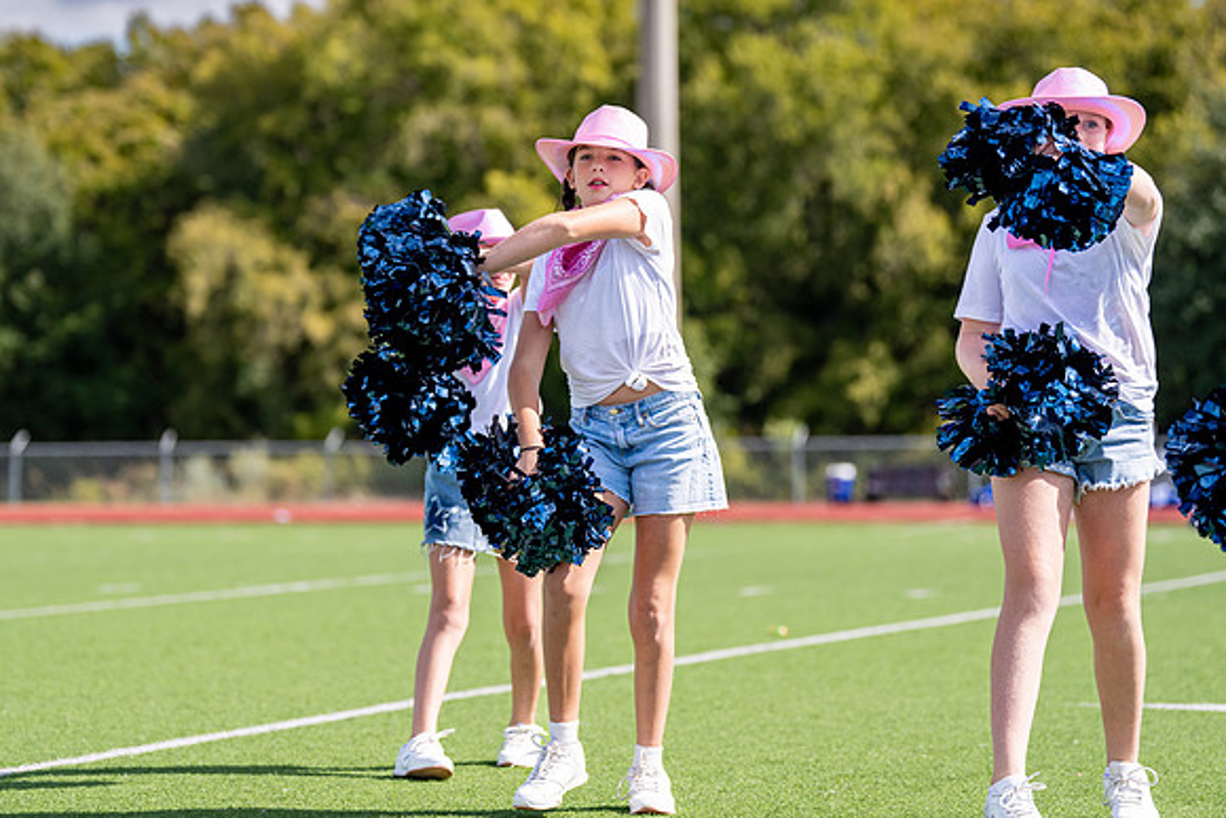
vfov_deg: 10.2
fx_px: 4585
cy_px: 348
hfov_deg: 15.2
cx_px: 497
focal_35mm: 135
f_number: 2.8
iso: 250
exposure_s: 1/4000
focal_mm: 109
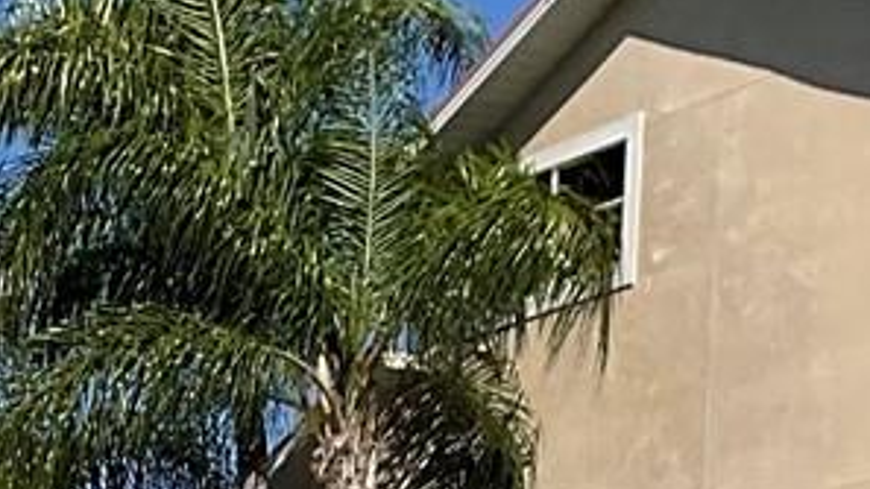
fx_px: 3921
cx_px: -565
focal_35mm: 170
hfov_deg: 11.9
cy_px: 1701
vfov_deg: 6.3
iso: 16
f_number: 1.8
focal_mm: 3
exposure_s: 1/3125
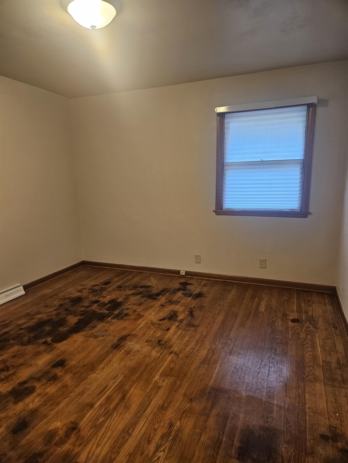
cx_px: 174
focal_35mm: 23
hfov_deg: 58.9
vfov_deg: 73.9
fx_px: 308
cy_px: 232
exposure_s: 1/120
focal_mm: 5.4
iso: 320
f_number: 1.8
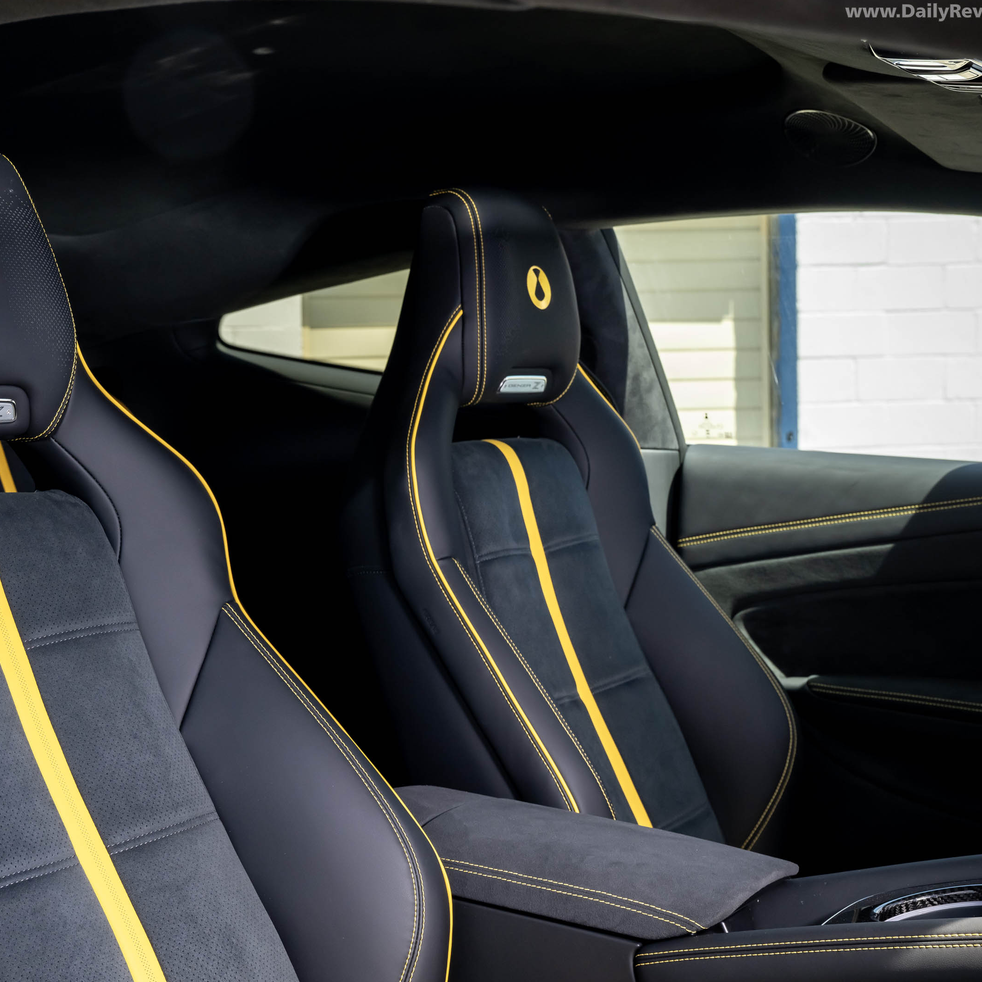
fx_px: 1541
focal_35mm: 48
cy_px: 498
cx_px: 293
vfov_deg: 35.4
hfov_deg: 34.9
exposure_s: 1/100
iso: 400
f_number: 8
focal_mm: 37
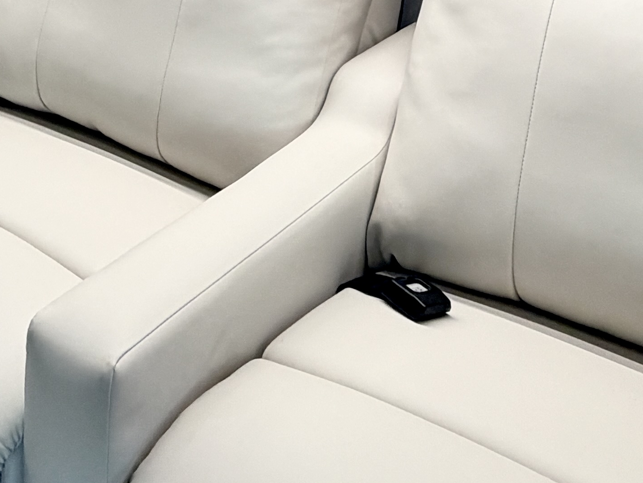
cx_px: 236
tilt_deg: -9.1
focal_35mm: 56
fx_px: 1040
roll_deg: -0.8
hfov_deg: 34.2
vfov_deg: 22.3
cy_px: -205
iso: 160
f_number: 2.2
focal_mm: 2.22
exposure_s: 1/99
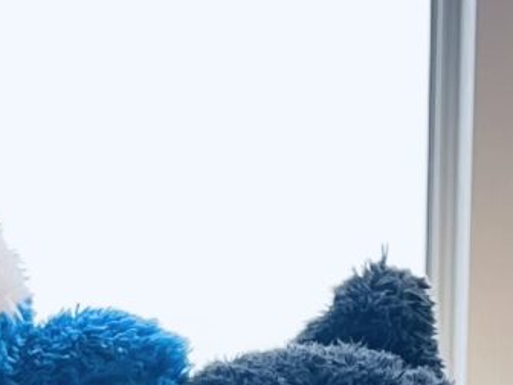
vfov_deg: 7.0
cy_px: 947
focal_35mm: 198
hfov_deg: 10.0
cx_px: 160
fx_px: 2934
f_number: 1.6
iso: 100
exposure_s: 1/121
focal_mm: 4.2
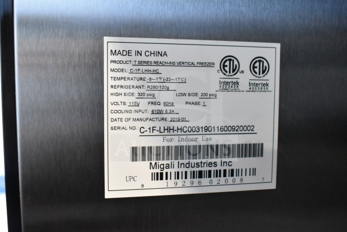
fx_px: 362
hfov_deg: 51.3
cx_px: 174
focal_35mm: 38
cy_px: 116
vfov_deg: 35.5
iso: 6400
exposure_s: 1/125
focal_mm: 25
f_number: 5.6
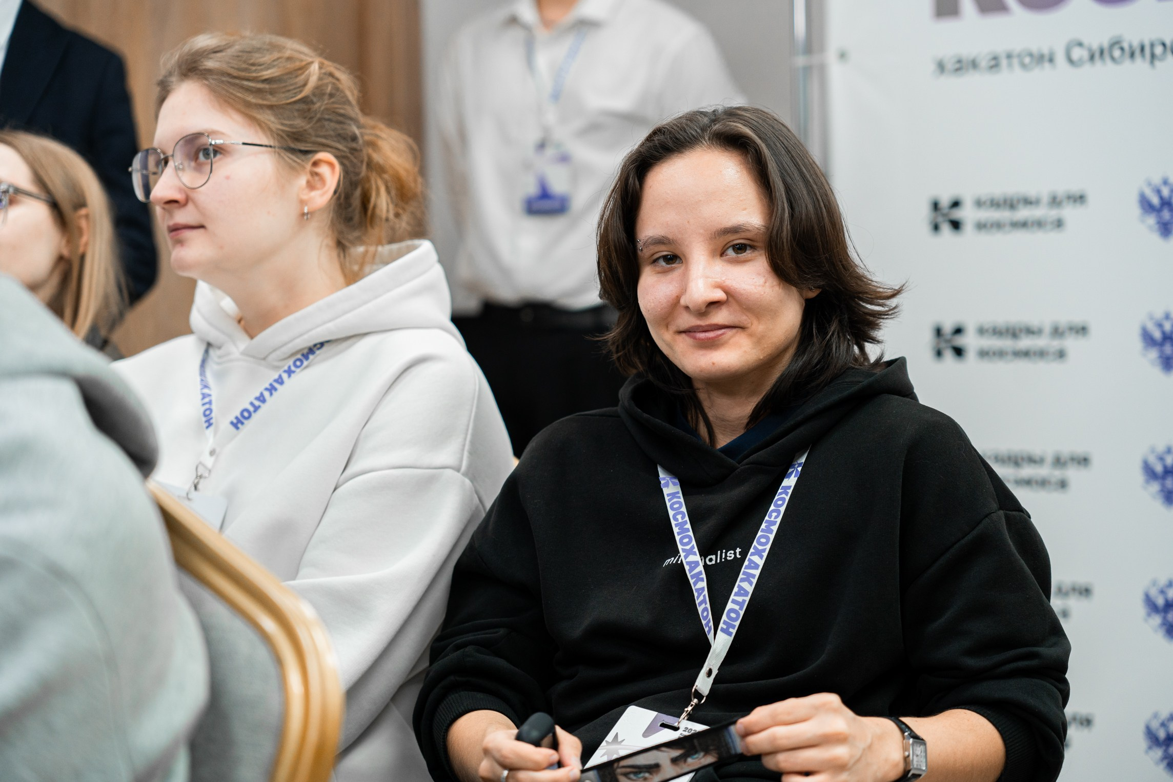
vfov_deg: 19.5
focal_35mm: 70
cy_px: 391
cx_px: 586
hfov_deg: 28.8
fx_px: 2281
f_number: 2.8
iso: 640
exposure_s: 1/125
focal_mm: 70
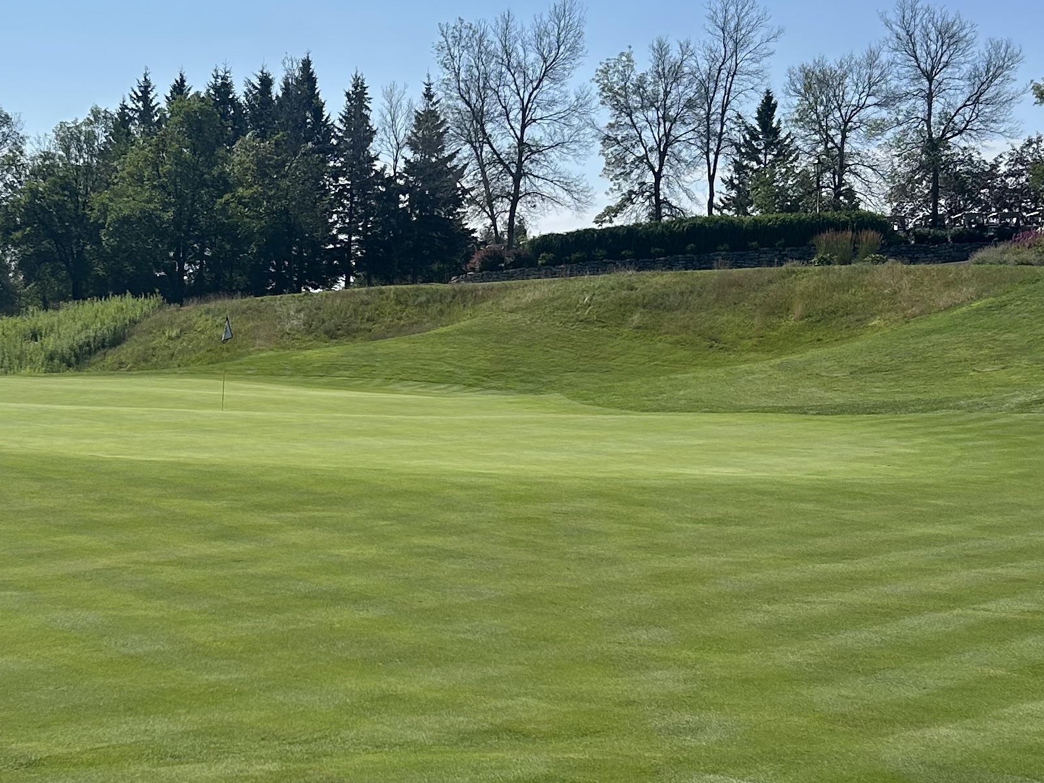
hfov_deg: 29.2
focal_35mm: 66
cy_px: 391
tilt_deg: +0.3
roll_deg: -2.1
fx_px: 1991
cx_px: 334
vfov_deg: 22.3
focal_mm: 5.7
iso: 50
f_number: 1.5
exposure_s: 1/7463
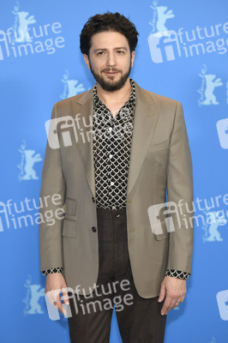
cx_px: 114
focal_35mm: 122
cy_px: 172
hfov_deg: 11.2
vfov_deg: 16.8
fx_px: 1161
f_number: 3.2
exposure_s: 1/400
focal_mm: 122
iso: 640
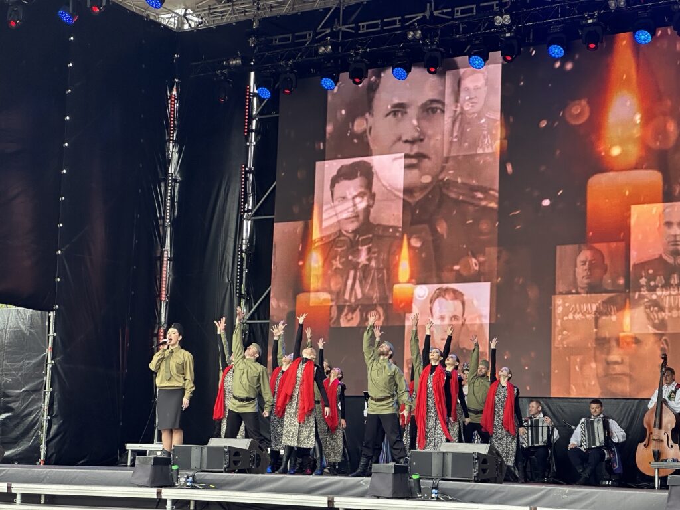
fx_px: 1513
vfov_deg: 19.1
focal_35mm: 77
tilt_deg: +8.8
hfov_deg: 25.3
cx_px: 340
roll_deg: -2.2
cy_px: 255
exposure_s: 1/99
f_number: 2.8
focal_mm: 9
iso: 80
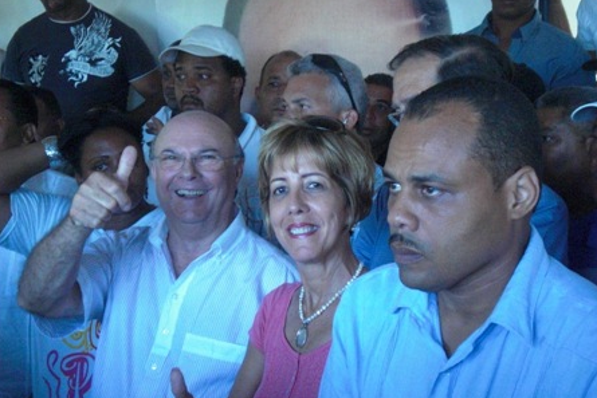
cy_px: 209
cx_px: 299
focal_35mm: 66
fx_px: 1095
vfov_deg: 20.6
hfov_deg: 30.5
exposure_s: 1/80
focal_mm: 10.4
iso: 800
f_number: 4
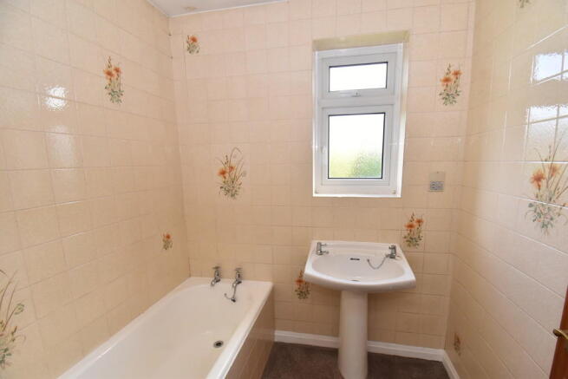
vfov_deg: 77.4
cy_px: 190
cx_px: 284
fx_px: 237
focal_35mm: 15
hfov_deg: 100.4
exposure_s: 1/60
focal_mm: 10
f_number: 7.1
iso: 800
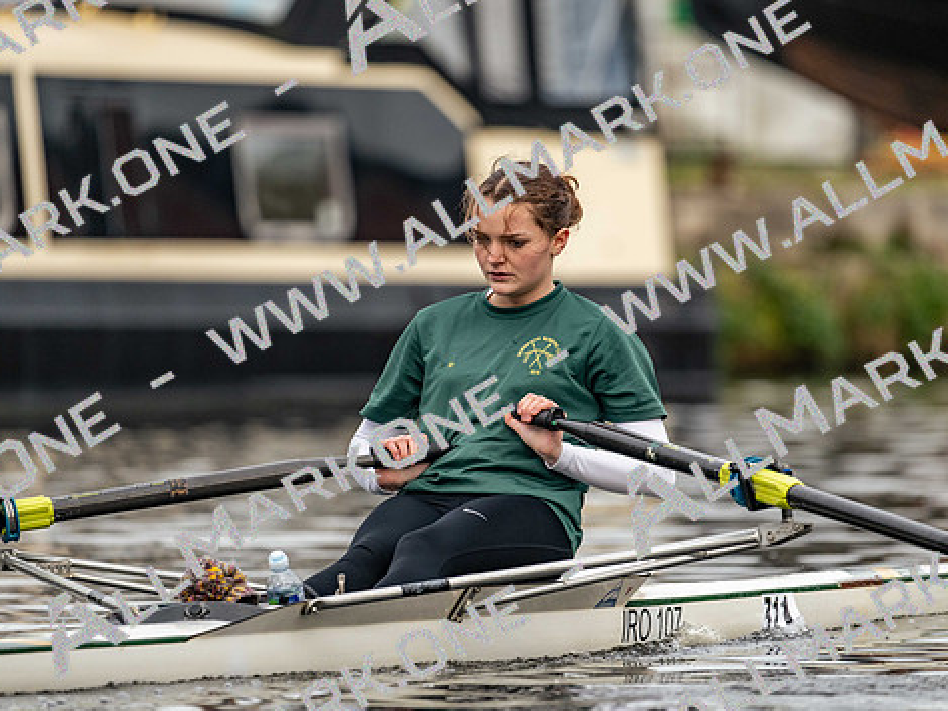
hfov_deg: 4.2
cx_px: 455
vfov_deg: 3.2
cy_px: 370
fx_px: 12930
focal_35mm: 472
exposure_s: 1/2500
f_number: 4.5
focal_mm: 400
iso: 1250
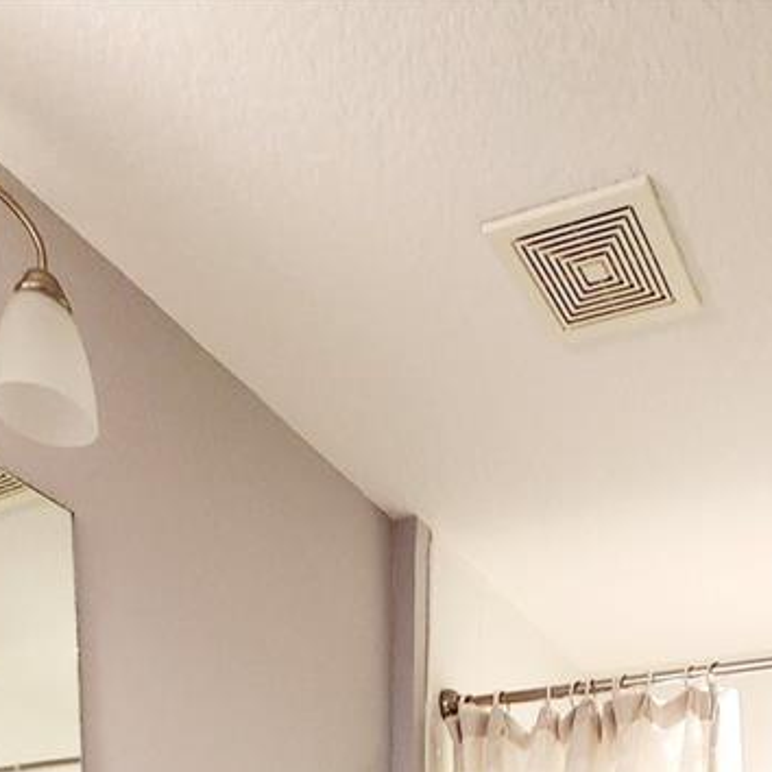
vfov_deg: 24.6
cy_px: 1302
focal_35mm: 39
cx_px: 567
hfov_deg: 41.7
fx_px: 984
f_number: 2.2
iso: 200
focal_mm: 2.2
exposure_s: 1/60
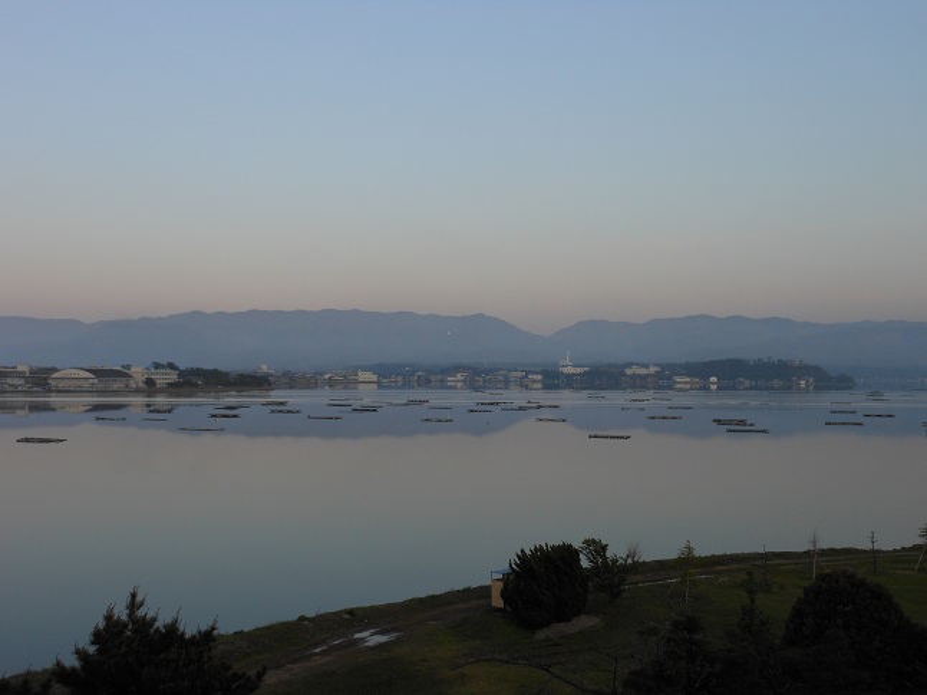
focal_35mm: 39
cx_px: 464
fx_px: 1044
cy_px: 348
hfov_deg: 47.9
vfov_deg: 36.8
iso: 80
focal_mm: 6.9
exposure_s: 1/200
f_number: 4.3
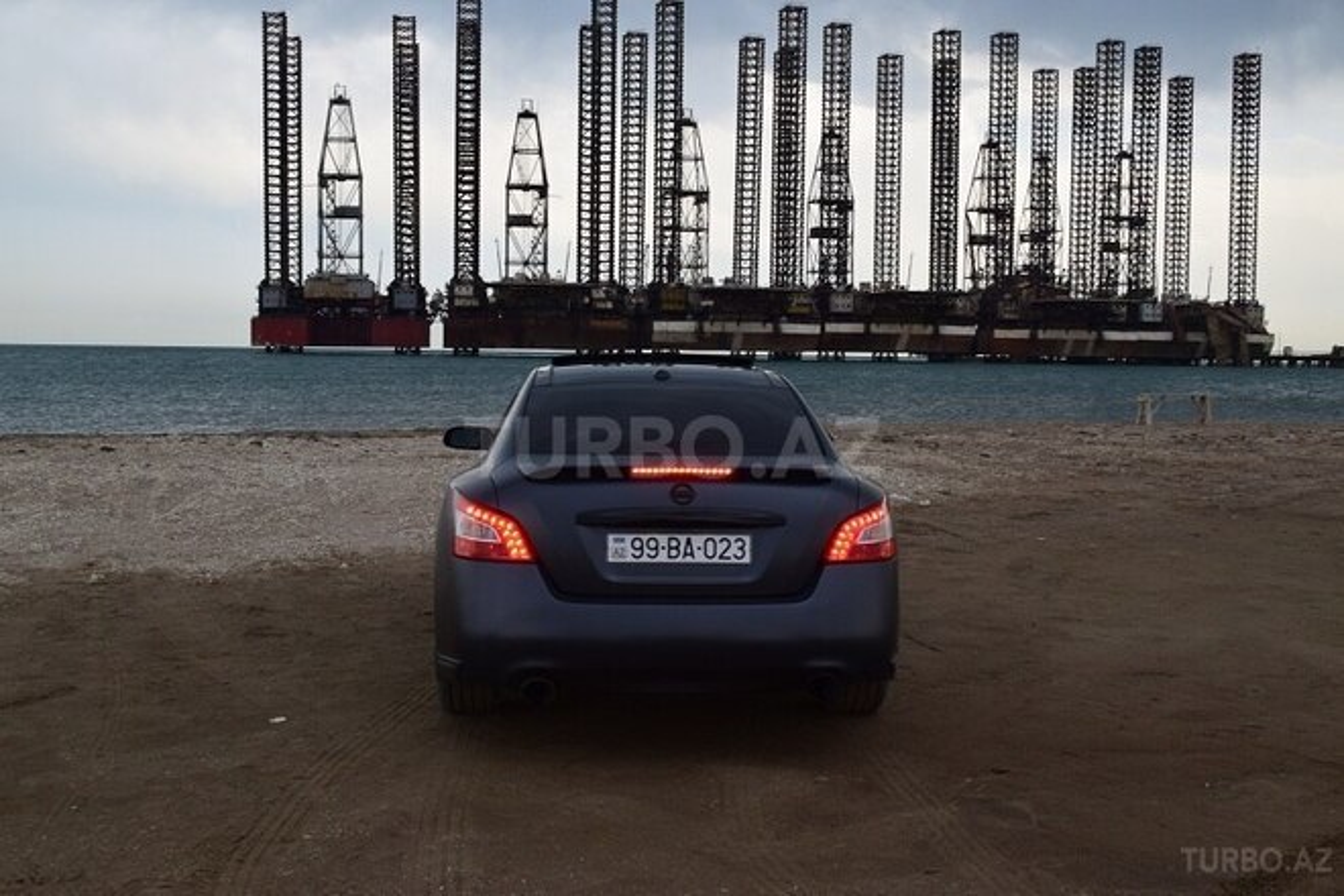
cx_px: 672
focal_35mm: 42
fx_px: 1568
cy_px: 448
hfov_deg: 46.4
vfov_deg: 31.9
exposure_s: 1/125
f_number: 9
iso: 400
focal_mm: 28
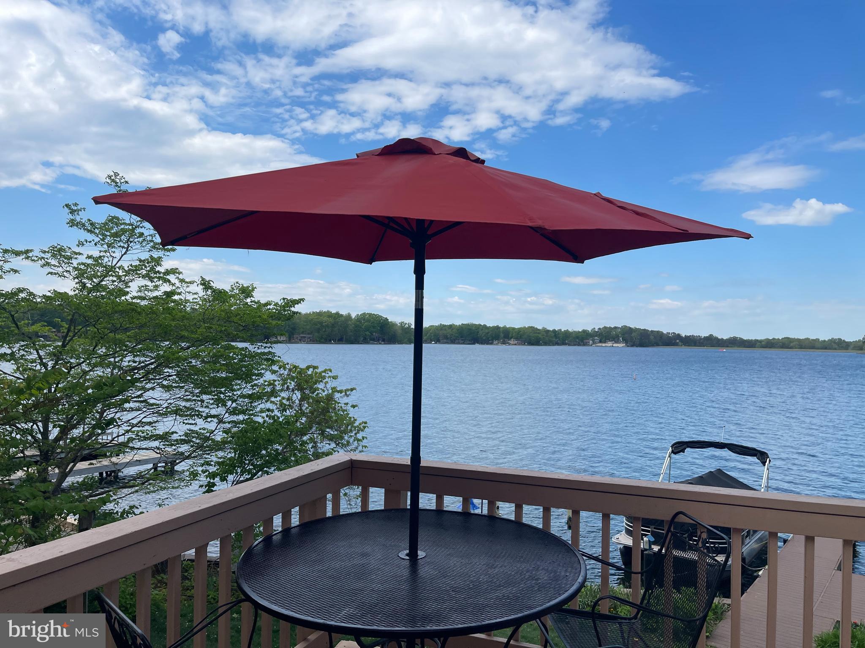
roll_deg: -1.2
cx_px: 432
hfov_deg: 69.4
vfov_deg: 54.9
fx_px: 625
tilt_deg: +1.3
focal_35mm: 25
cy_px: 324
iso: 32
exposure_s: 1/3165
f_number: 1.6
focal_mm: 5.1
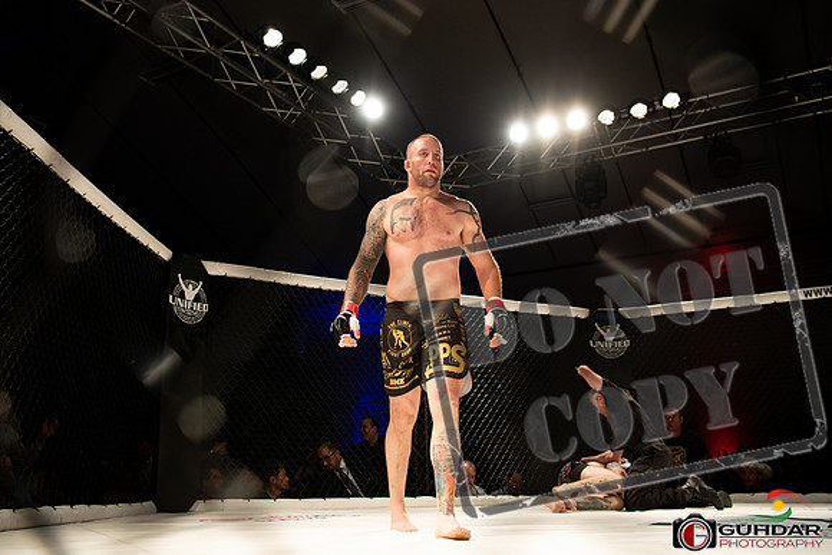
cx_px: 384
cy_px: 275
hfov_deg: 55.7
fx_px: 786
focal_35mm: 34
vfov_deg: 38.9
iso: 720
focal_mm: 30
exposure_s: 1/1000
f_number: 2.8
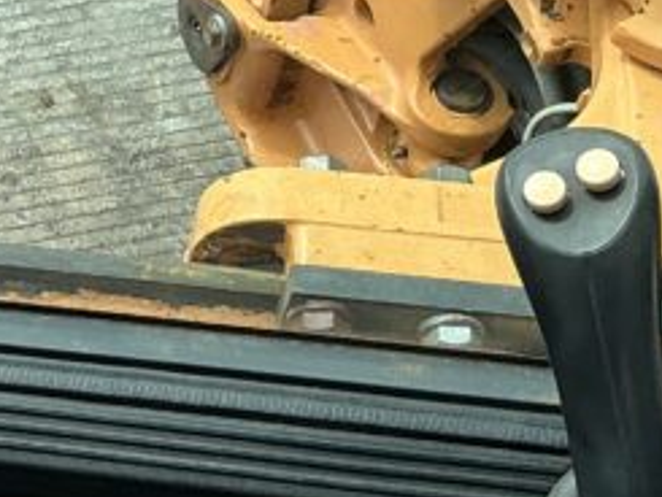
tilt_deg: -56.9
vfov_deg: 12.6
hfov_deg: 15.7
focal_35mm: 117
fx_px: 2239
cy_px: 149
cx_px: -276
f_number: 1.8
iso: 25
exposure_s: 1/620
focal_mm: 3
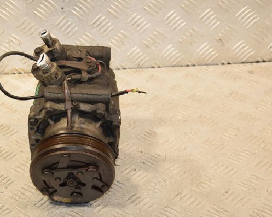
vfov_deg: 17.6
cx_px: 104
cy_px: 113
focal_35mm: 87
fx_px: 700
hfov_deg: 21.9
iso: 800
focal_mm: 48
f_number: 6.3
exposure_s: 1/200
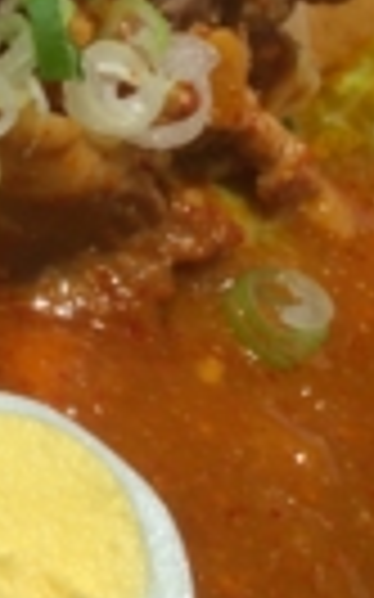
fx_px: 1698
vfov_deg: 19.1
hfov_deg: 11.4
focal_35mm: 104
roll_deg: -6.4
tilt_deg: -44.8
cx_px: -360
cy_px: -85
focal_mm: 4.15
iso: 50
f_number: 2.2
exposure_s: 1/50
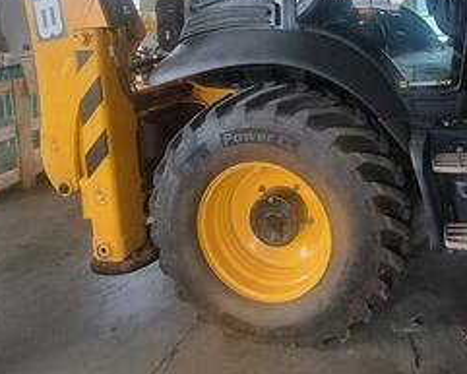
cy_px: 14
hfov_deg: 52.9
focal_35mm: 30
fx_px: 415
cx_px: 403
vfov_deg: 42.9
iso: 125
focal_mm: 2.2
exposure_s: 1/50
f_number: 2.2
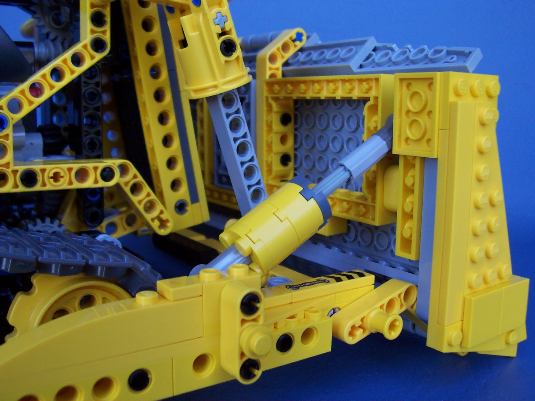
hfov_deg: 50.1
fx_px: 572
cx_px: 268
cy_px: 200
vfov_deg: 38.7
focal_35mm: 37
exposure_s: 1/125
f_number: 2.8
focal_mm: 5.6
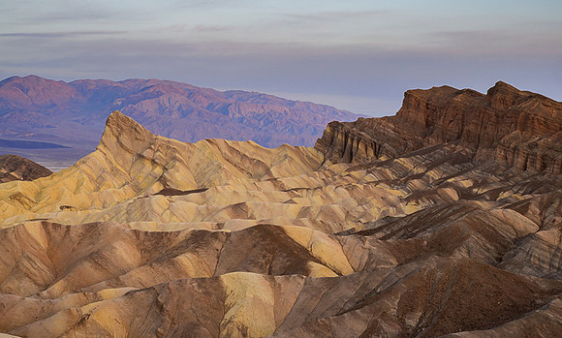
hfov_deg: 35.0
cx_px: 281
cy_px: 151
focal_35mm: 59
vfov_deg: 21.5
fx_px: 890
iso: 100
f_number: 18
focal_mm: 57
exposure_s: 1/10
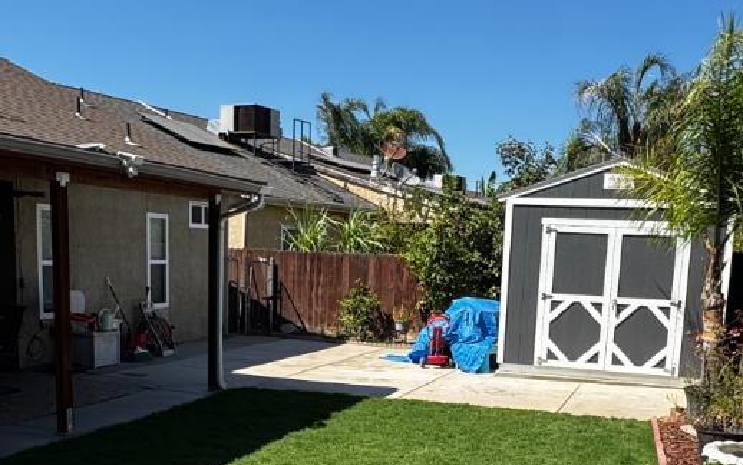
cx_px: 410
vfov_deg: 28.8
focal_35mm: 43
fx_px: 871
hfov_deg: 46.1
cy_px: 407
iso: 50
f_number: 2.2
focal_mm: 2.22
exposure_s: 1/1370
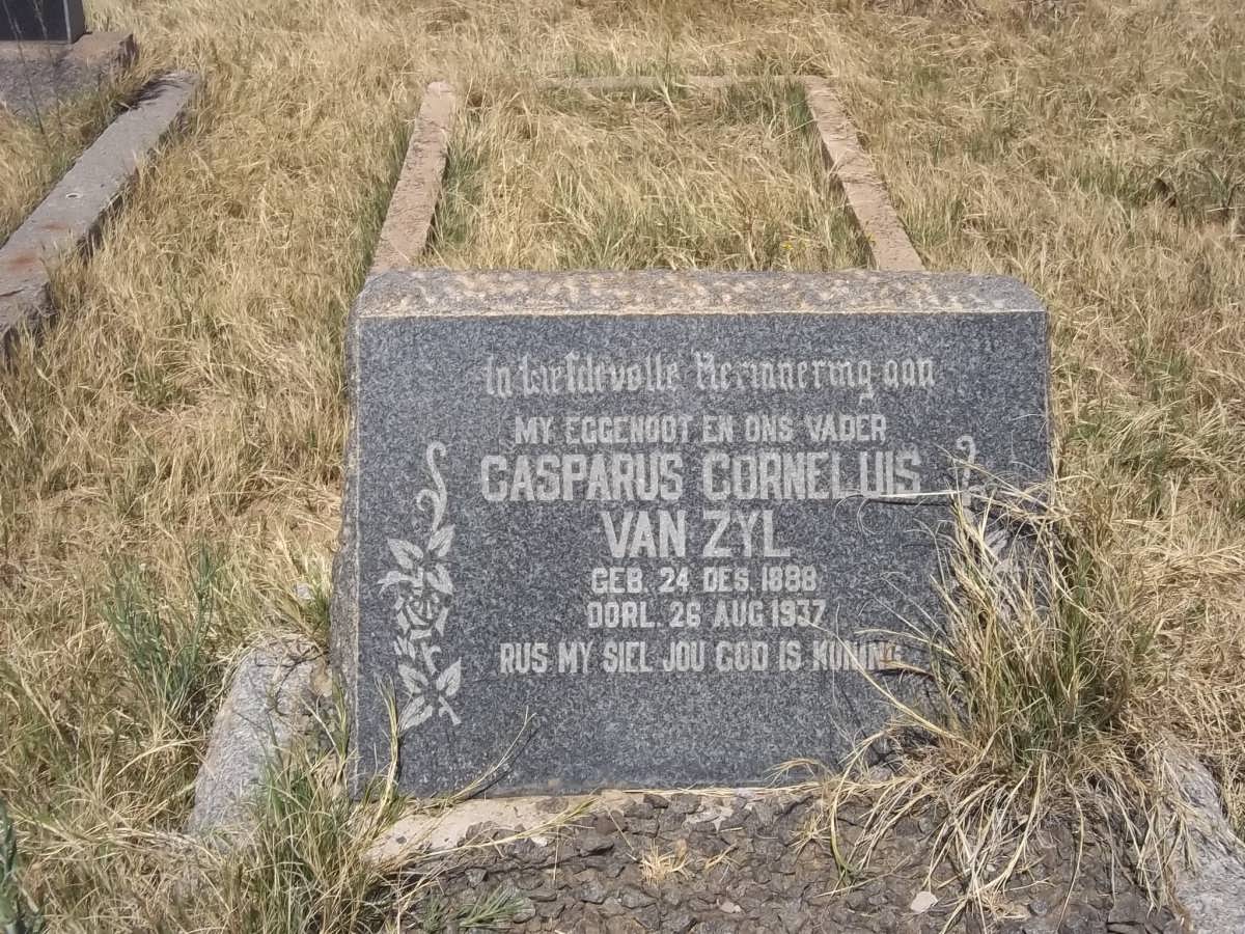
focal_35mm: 50
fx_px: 1798
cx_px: 622
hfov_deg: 38.2
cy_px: 467
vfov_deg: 29.1
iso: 80
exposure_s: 1/320
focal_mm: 8.8
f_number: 7
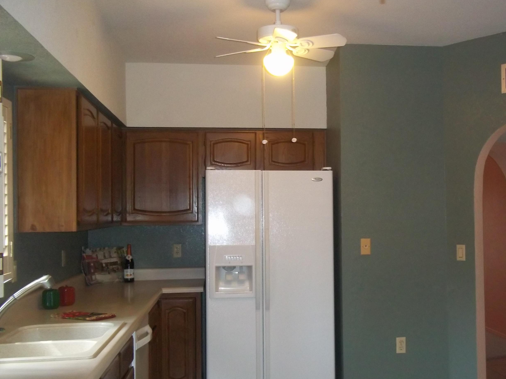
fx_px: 643
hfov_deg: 42.7
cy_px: 204
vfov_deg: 32.9
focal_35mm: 44
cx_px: 308
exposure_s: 1/30
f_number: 3.1
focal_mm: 6.5
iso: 320
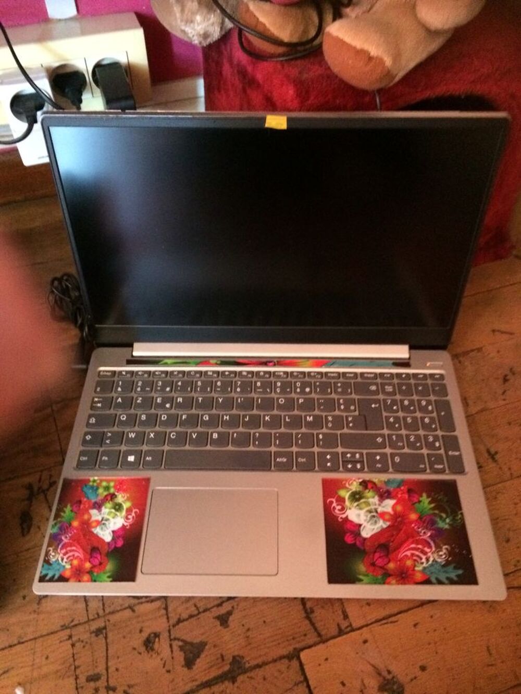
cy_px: 347
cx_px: 260
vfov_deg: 61.7
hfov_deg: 48.2
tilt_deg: -49.2
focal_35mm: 29
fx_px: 582
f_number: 2.2
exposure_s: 1/17
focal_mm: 4.15
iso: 500
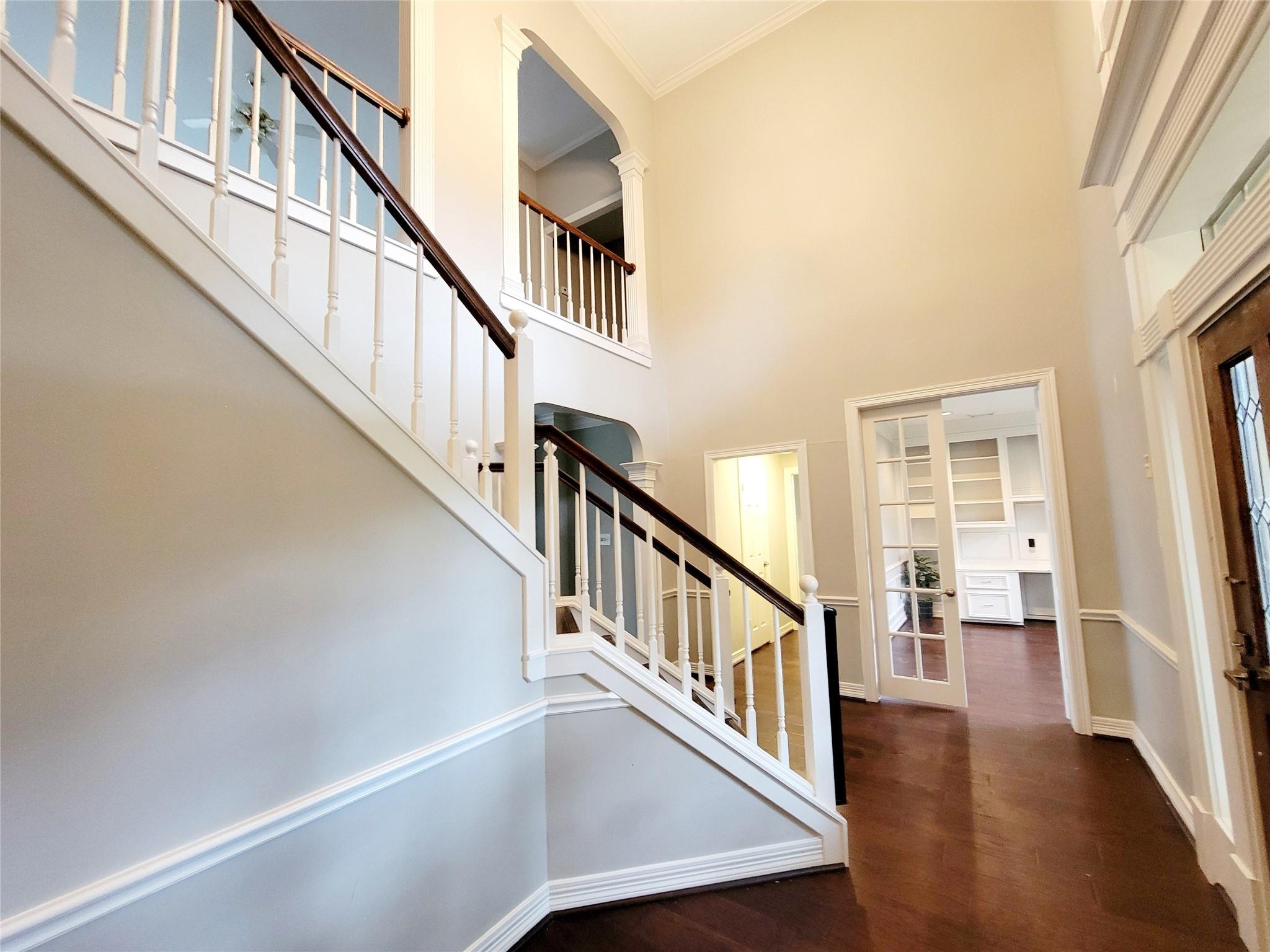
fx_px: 477
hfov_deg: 106.2
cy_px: 476
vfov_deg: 89.9
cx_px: 635
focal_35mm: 13
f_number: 2.2
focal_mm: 2.2
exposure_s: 1/30
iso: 320
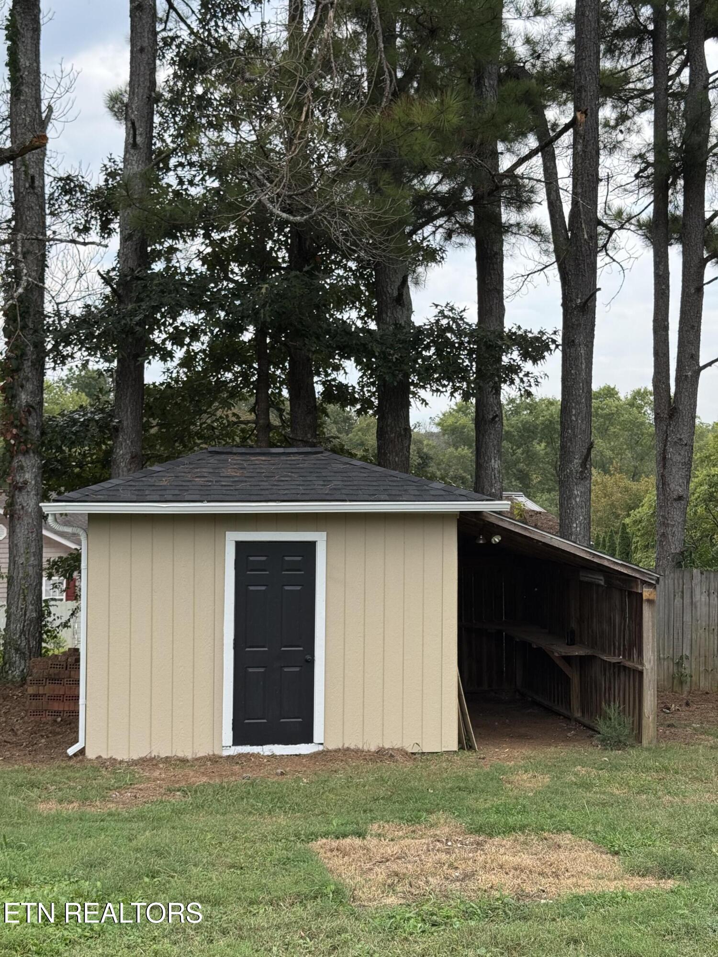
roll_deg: +0.2
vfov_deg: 39.7
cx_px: 359
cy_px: 478
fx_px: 1327
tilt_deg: -0.2
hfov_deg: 30.3
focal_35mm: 48
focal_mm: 6.76
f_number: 1.78
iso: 64
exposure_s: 1/1152
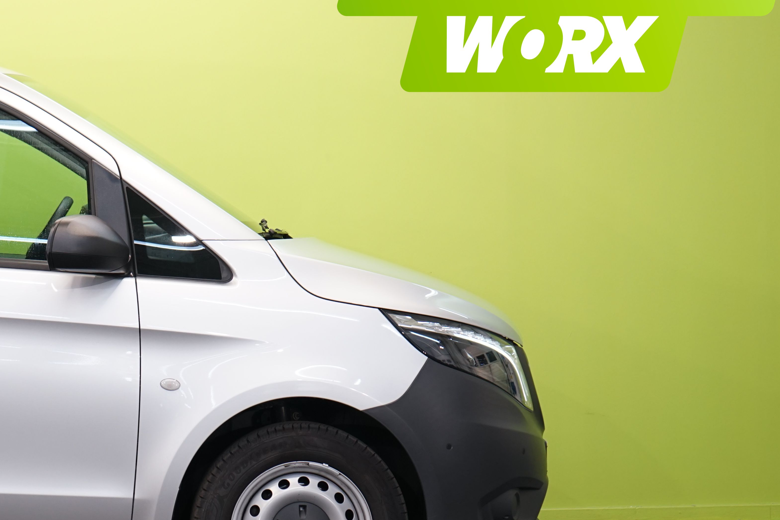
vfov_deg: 13.3
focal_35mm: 103
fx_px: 2231
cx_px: 121
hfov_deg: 19.6
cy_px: 344
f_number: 5
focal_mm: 54
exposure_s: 1/40
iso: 500
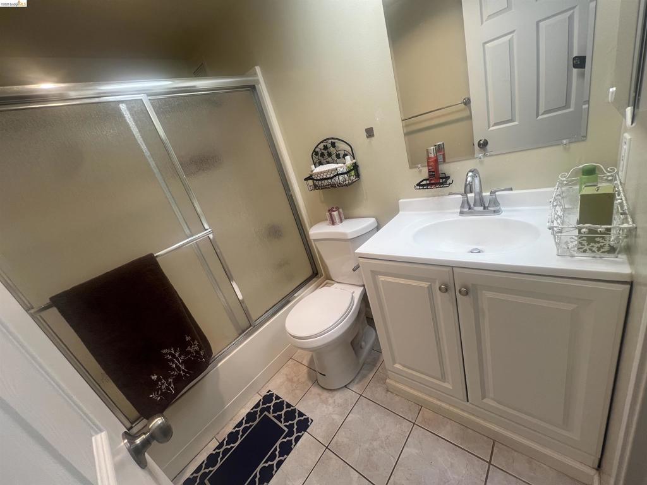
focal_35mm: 13
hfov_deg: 106.2
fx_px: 243
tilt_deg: -20.9
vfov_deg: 89.9
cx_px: 324
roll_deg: +17.6
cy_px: 242
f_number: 1.8
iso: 50
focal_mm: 1.57
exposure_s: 1/120
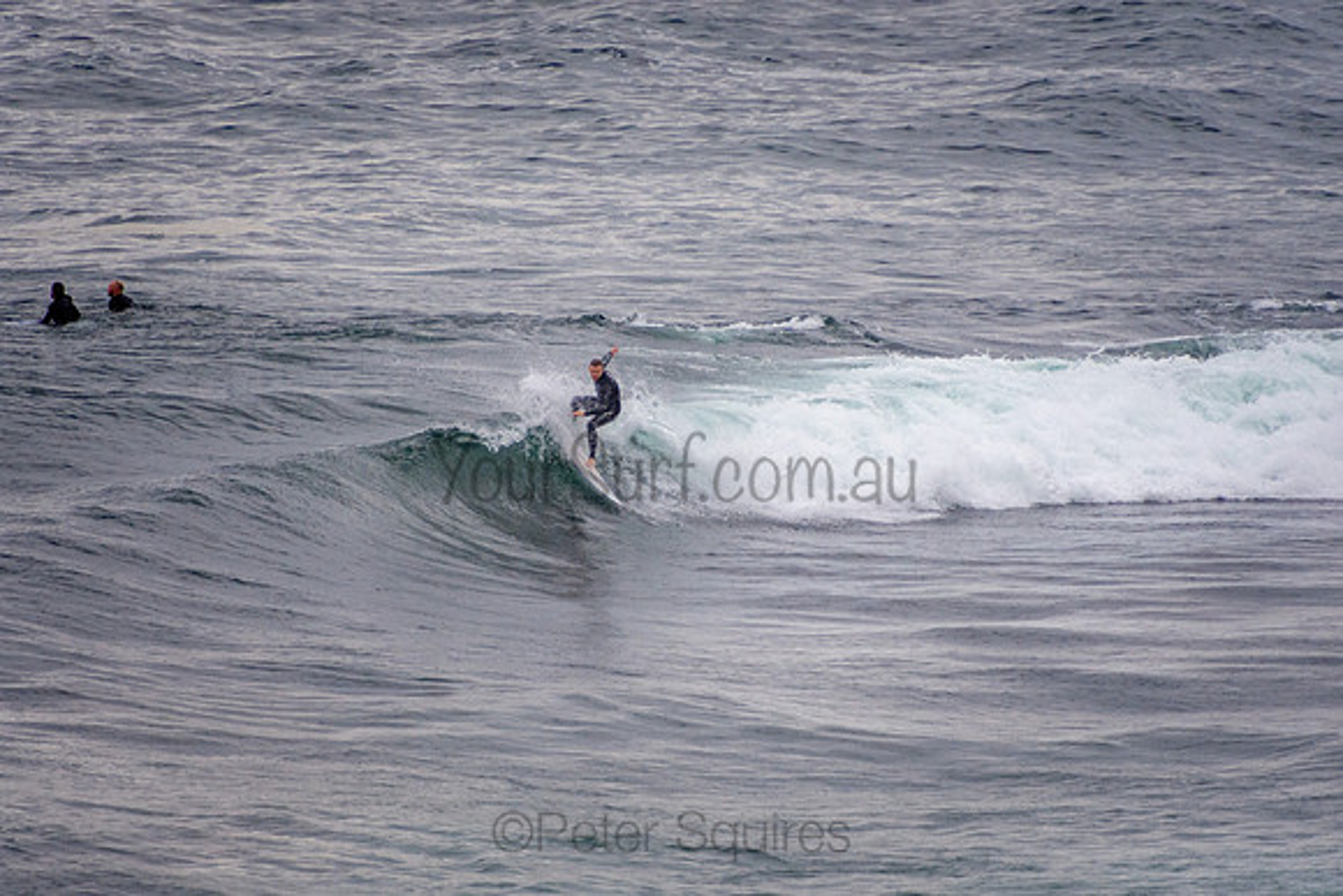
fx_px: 22388
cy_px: 448
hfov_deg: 3.4
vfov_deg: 2.3
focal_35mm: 600
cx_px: 672
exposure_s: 1/250
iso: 1250
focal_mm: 400
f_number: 5.6
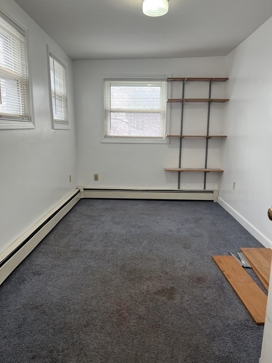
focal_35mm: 26
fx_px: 272
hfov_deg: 53.1
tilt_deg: -10.9
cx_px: 136
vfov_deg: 67.3
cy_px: 182
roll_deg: +0.0
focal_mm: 5.7
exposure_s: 1/120
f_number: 1.5
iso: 100
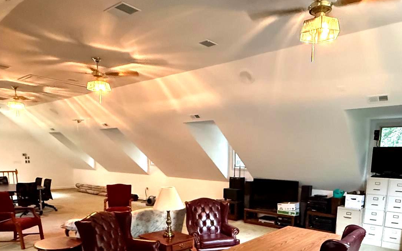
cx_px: 228
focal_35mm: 28
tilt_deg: -11.8
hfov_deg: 66.2
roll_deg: -0.3
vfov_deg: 42.0
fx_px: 307
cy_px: 211
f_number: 2.2
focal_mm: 2.22
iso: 1250
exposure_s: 1/60
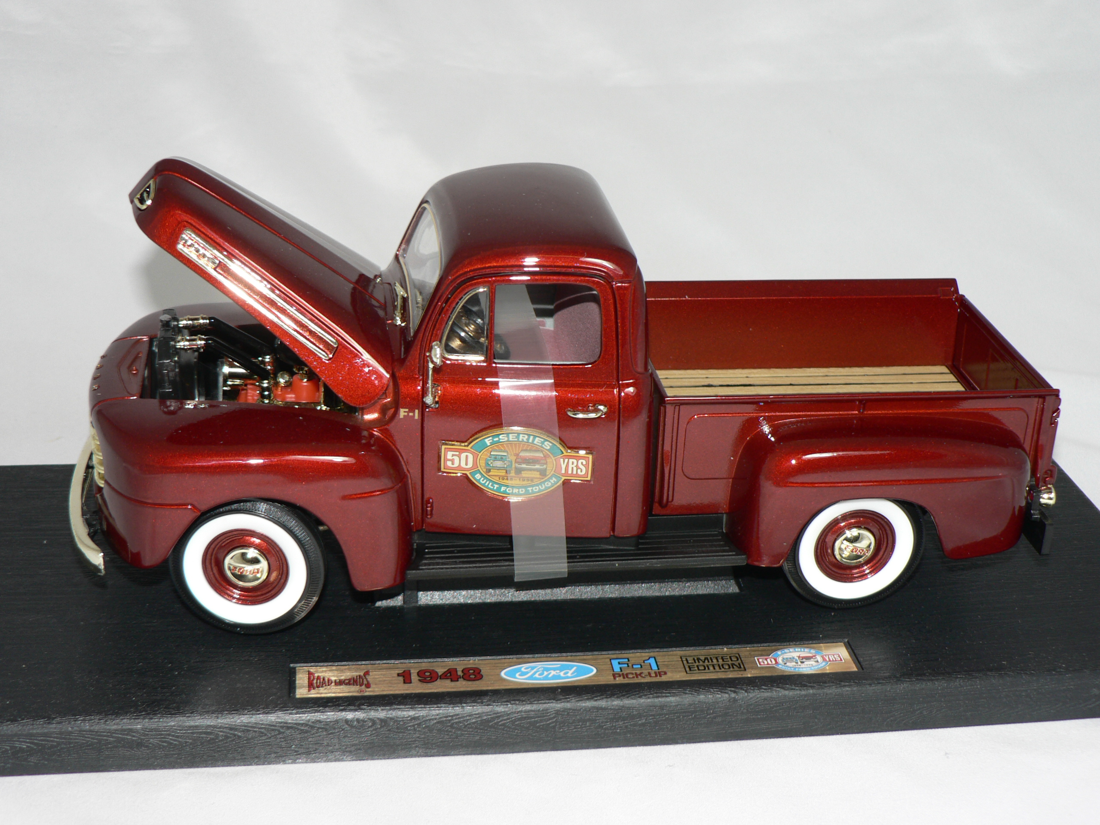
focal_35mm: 54
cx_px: 550
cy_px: 412
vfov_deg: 27.0
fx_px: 1716
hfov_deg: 35.5
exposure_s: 1/60
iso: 80
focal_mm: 9.1
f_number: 2.8
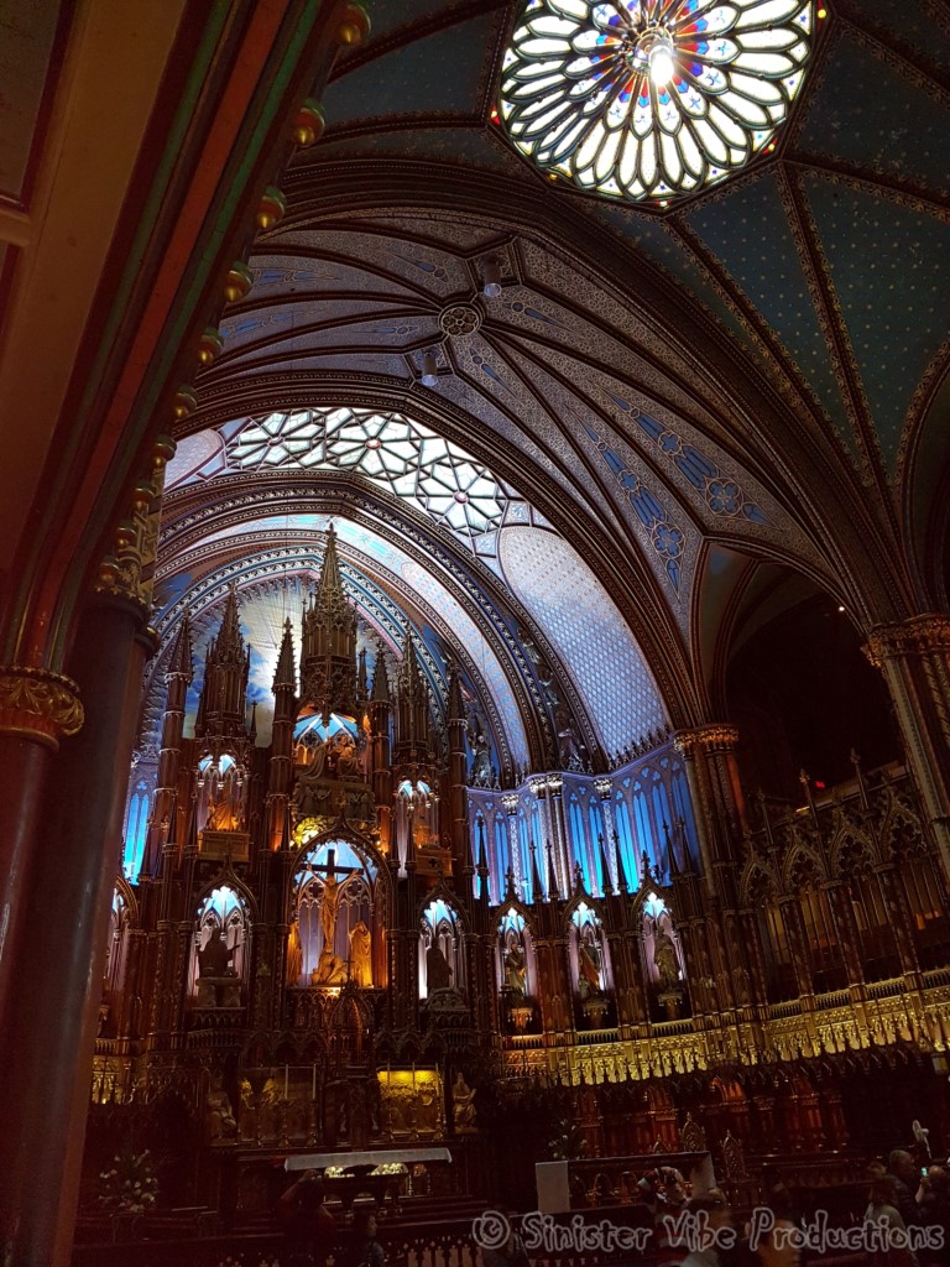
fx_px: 951
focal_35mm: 26
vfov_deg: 67.3
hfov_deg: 53.1
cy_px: 634
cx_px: 475
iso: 200
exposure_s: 1/24
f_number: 1.7
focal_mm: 4.2
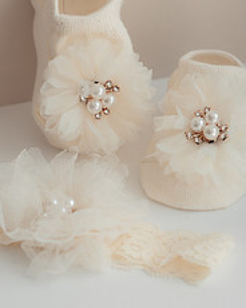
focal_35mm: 156
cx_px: 105
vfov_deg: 12.4
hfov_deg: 9.9
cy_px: 138
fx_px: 1420
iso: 200
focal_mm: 85
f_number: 5
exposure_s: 1/250
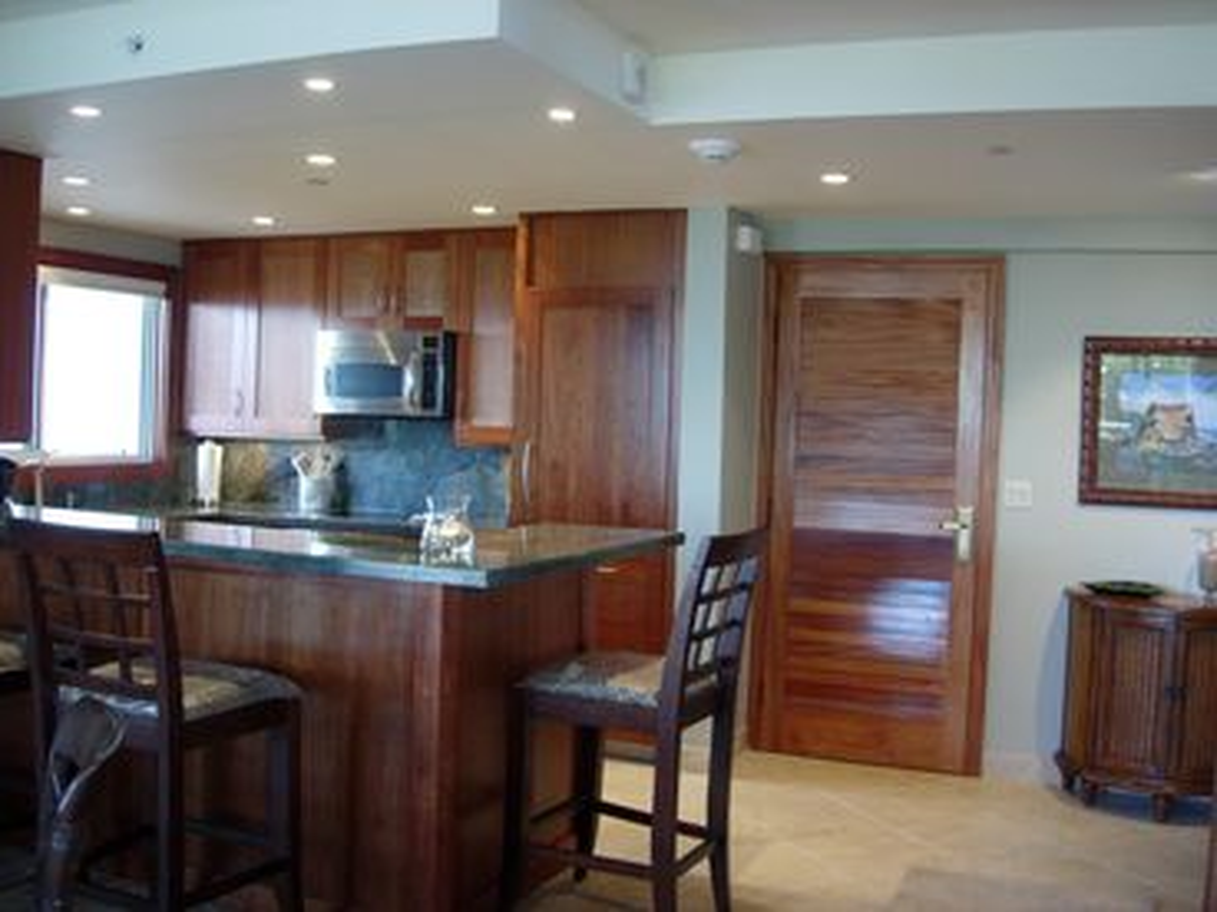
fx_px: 1336
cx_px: 608
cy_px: 456
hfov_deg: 49.0
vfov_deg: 37.7
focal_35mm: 38
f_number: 2.8
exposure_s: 1/32
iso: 118
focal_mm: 7.8
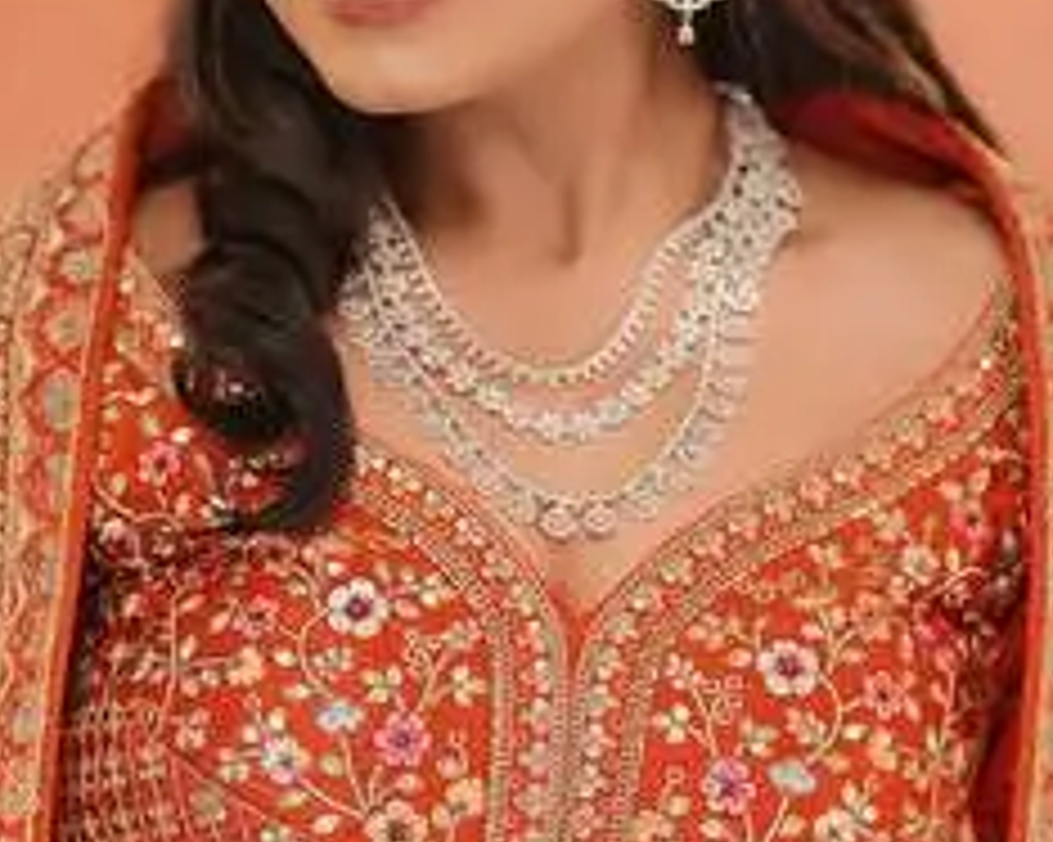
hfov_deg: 7.1
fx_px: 8504
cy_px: 707
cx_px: 452
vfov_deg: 5.7
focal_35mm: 273
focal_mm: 85
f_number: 1.4
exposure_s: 1/160
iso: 64
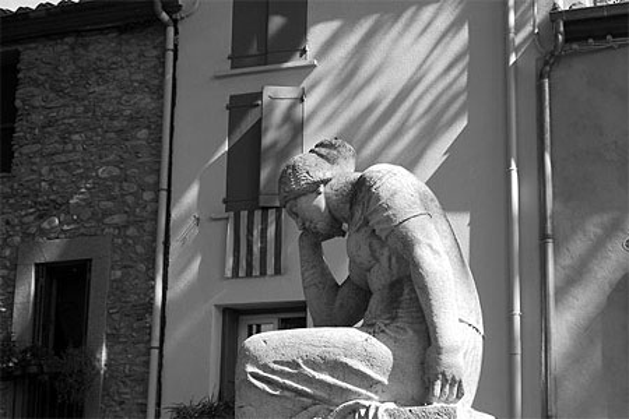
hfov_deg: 24.6
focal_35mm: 82
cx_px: 314
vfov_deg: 16.6
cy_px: 210
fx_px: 1441
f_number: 10
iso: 800
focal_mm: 55
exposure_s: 1/400
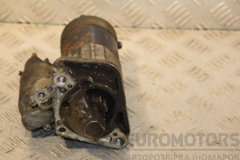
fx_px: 866
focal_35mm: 130
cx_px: 118
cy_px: 82
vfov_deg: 10.5
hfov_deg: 15.8
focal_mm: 80
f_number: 5.3
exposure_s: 1/125
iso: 800
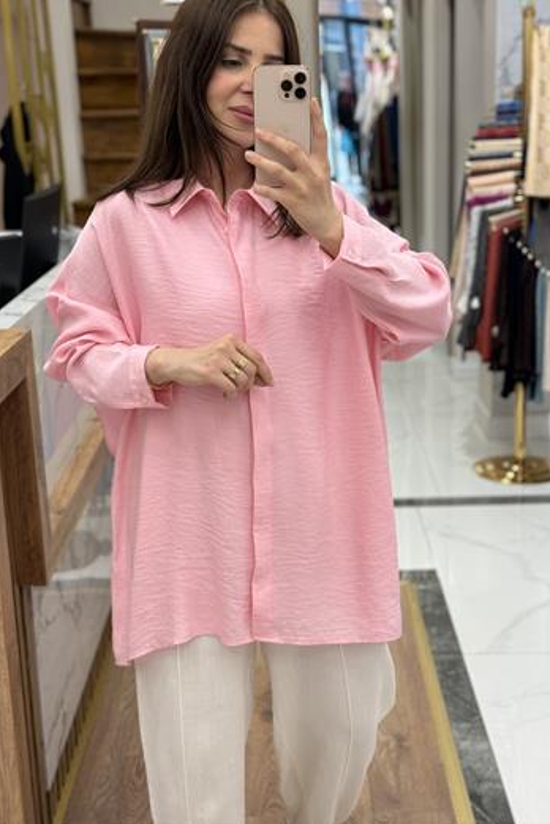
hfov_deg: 26.5
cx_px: 286
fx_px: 1169
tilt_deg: -14.8
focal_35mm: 51
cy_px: 408
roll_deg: +1.1
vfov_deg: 38.9
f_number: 1.78
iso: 64
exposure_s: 1/100
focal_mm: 6.76
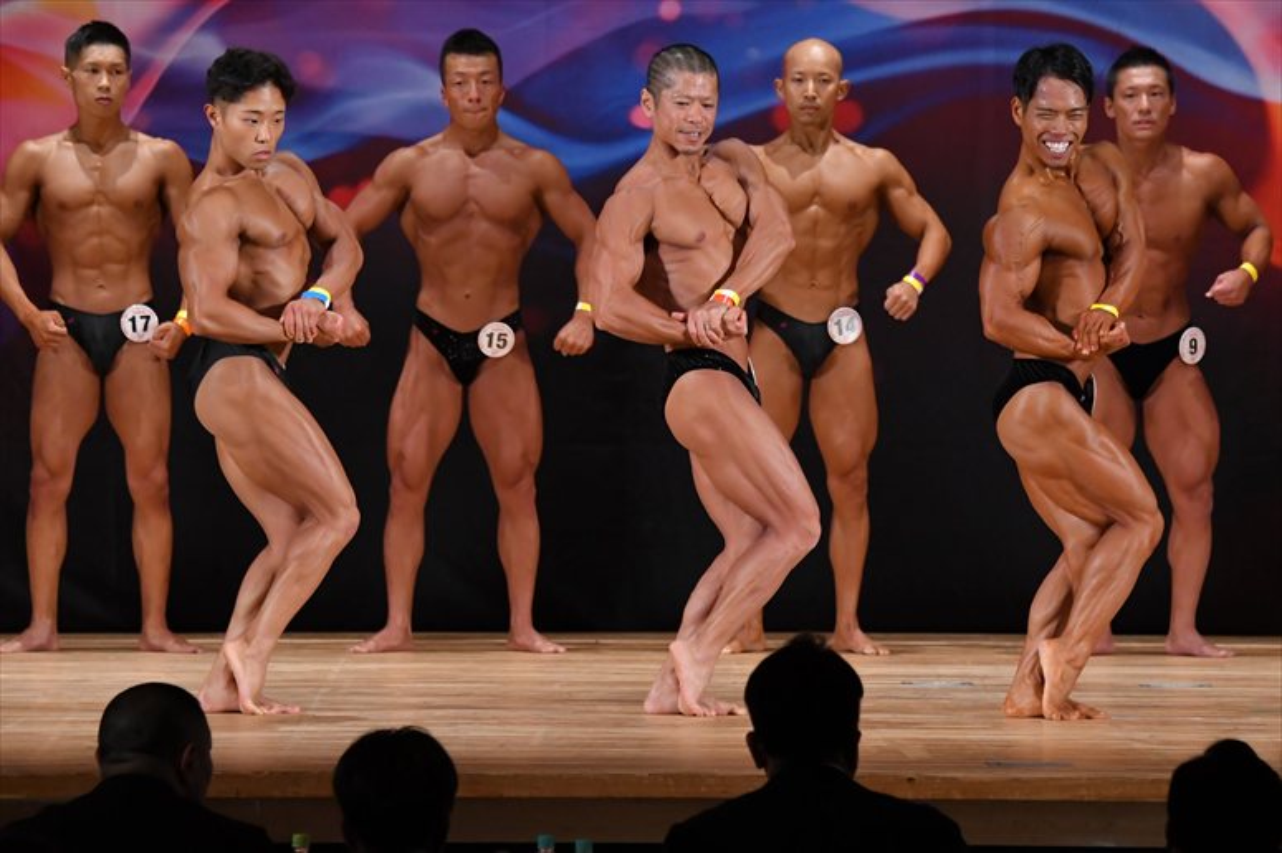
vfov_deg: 5.7
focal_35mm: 240
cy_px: 426
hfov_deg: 8.6
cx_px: 641
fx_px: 8543
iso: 3200
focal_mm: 160
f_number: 5.6
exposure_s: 1/400
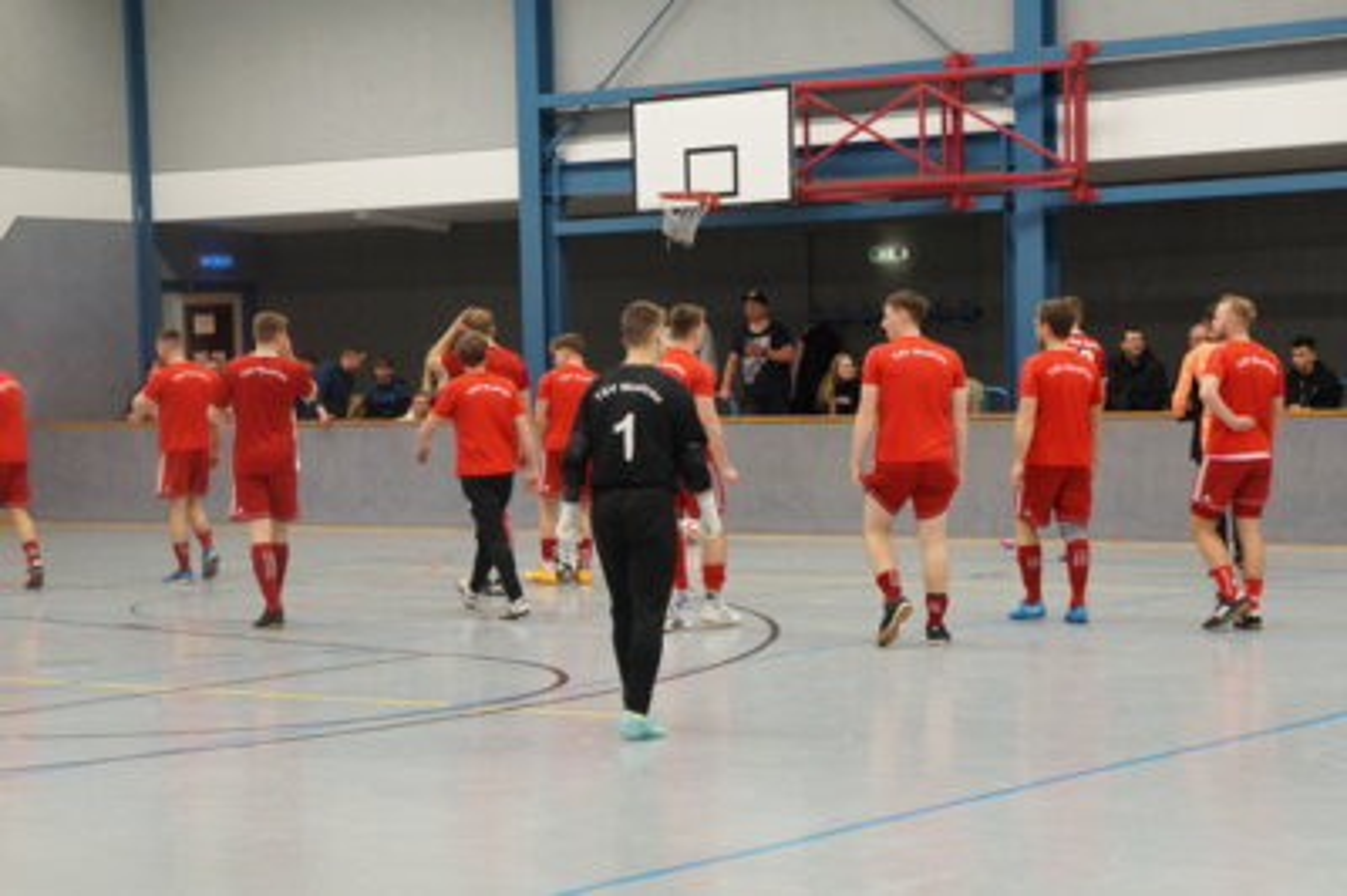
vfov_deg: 16.5
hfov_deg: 24.6
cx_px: 674
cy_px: 448
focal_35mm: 82
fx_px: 3084
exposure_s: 1/100
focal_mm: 55
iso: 2000
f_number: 5.6
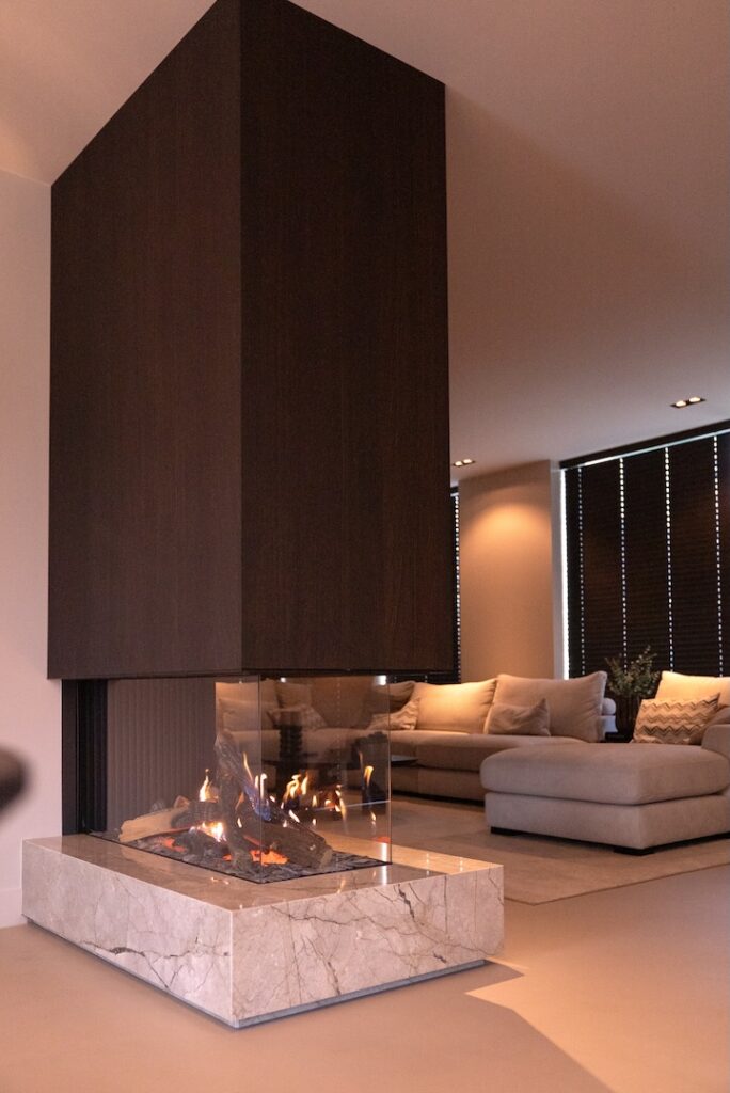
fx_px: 881
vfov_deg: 63.6
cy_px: 546
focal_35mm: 29
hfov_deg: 45.0
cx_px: 365
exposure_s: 1/125
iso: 800
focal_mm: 29
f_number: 2.8
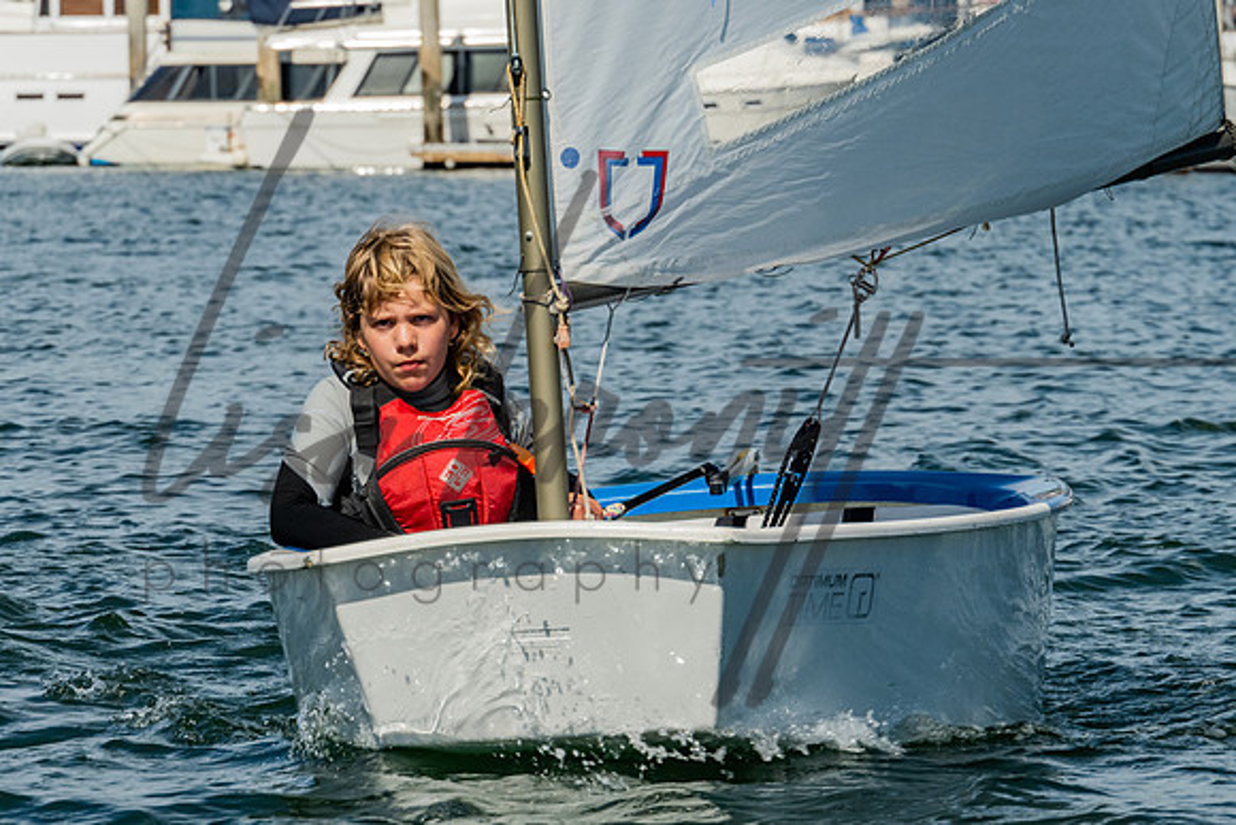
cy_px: 283
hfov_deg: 8.2
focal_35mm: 251
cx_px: 465
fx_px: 8627
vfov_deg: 5.5
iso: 250
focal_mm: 145
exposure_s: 1/320
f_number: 10
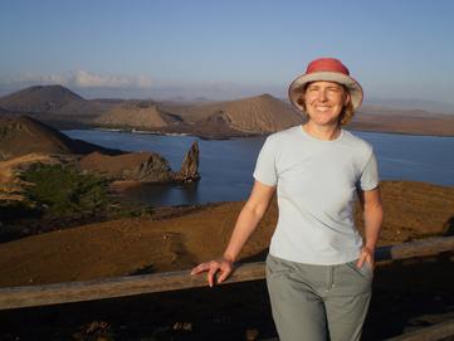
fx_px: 472
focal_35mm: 36
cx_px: 227
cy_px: 170
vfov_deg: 39.7
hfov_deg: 51.3
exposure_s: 1/1000
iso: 64
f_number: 4.6
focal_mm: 6.3
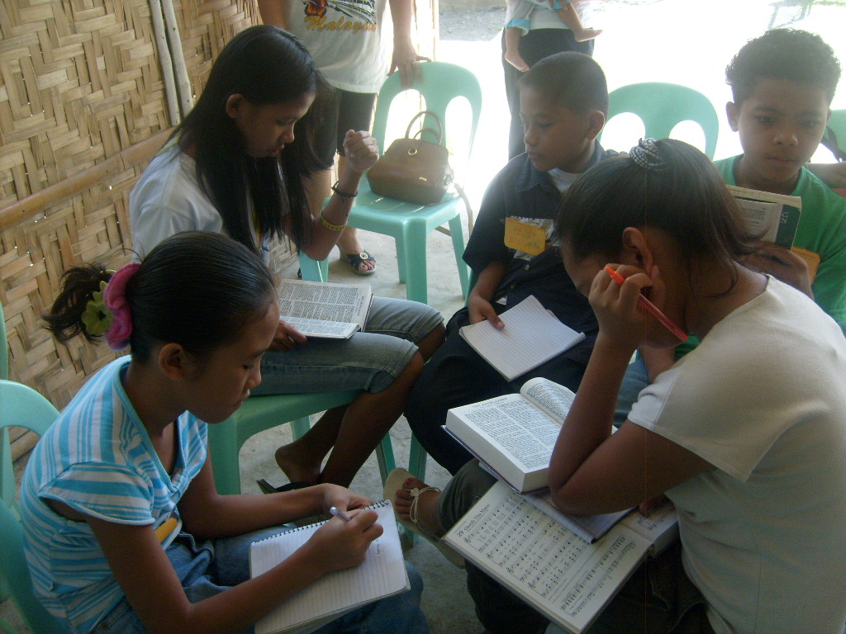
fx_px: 855
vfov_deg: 40.7
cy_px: 317
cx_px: 423
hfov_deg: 52.6
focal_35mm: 35
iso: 80
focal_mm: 5.8
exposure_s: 1/125
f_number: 2.8
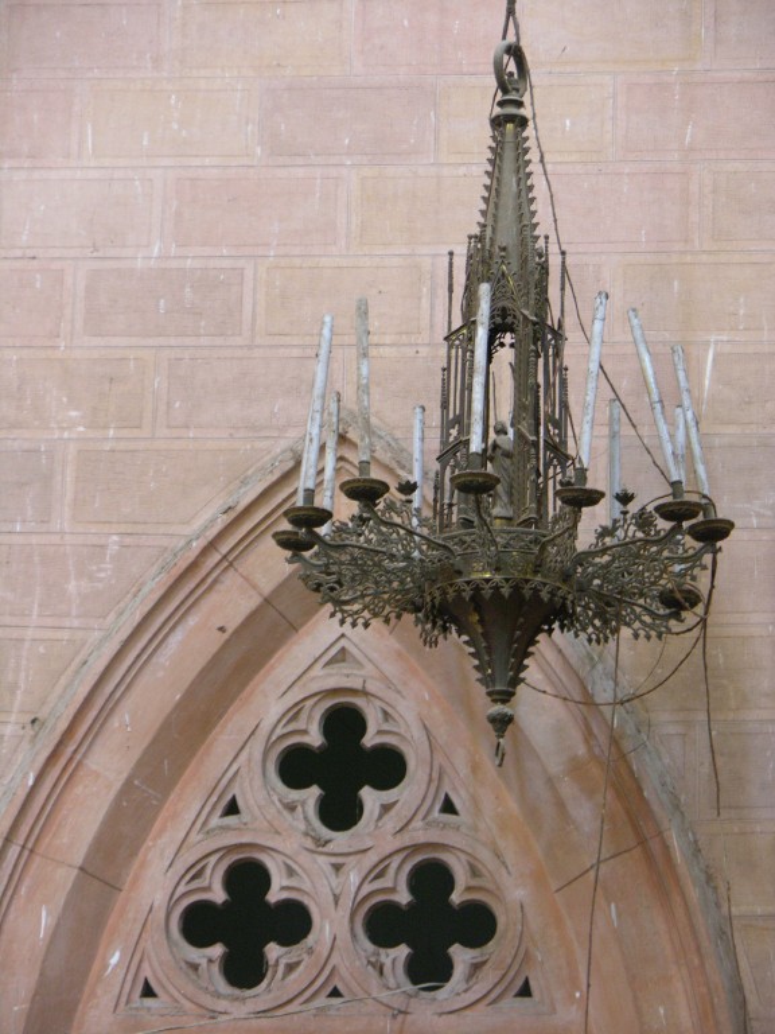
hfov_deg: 9.9
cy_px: 517
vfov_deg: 13.2
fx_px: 4478
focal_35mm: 150
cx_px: 388
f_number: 3.9
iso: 200
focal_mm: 37.7
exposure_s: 1/5
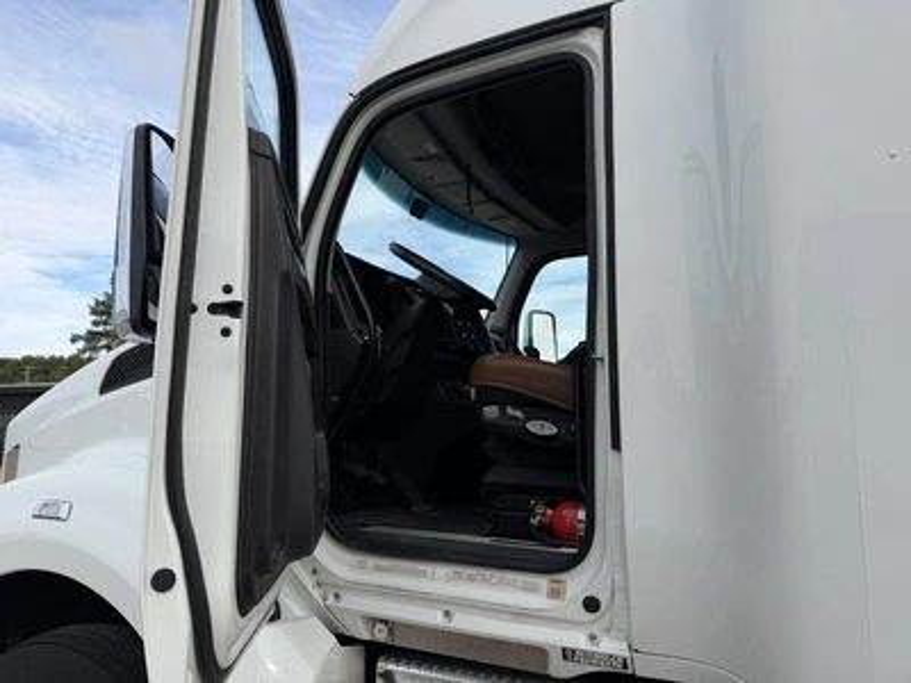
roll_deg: -0.3
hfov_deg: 71.6
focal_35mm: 24
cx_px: 456
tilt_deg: +8.9
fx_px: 632
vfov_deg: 56.8
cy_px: 342
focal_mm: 6.76
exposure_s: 1/2370
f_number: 1.78
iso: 80
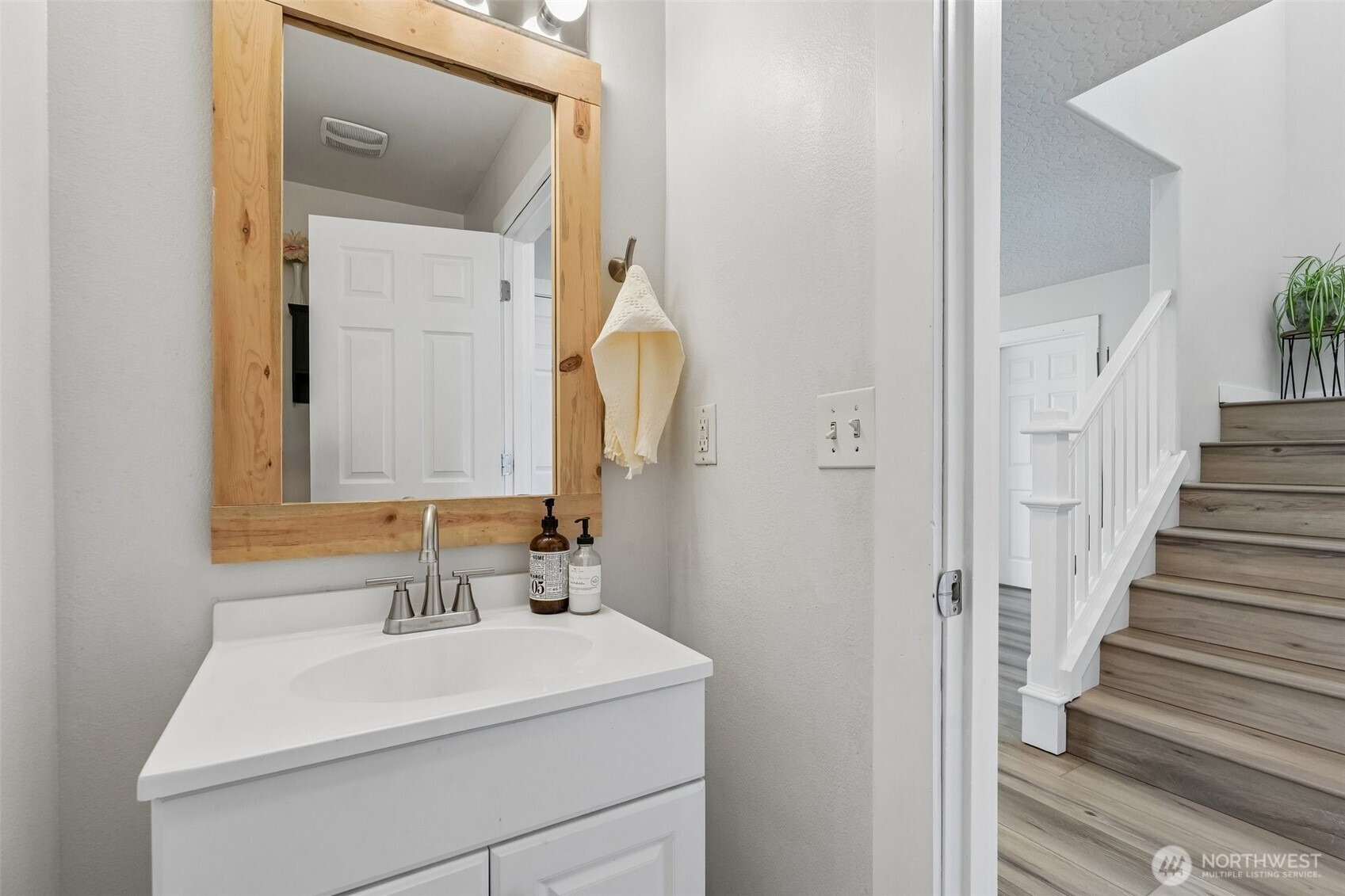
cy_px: 448
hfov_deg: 96.7
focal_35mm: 16
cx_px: 672
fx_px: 598
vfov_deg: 73.7
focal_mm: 16
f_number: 8
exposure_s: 1/20
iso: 400
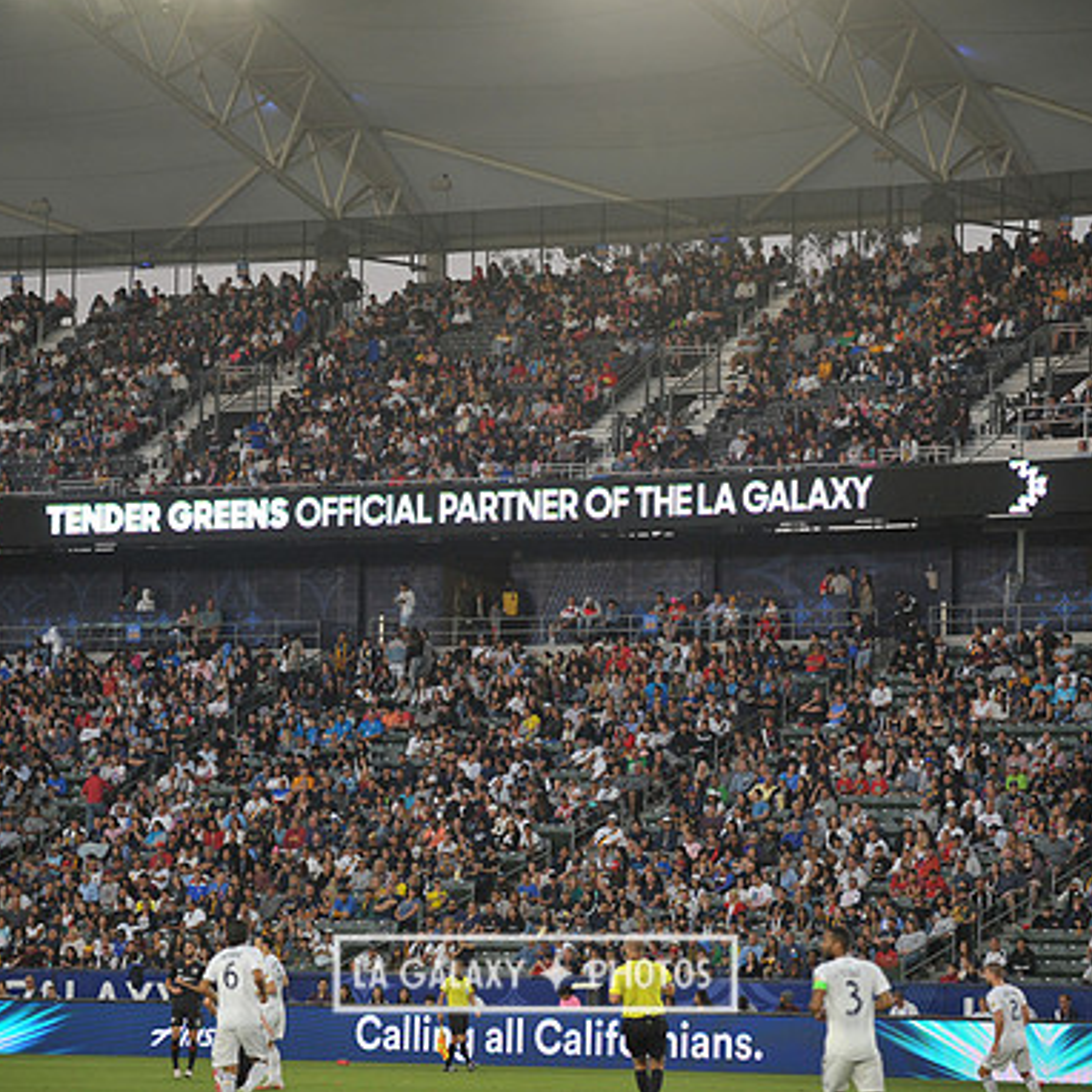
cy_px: 543
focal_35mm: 161
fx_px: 5746
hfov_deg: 10.9
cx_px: 535
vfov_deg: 10.9
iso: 1250
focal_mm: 125
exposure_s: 1/1000
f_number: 2.8
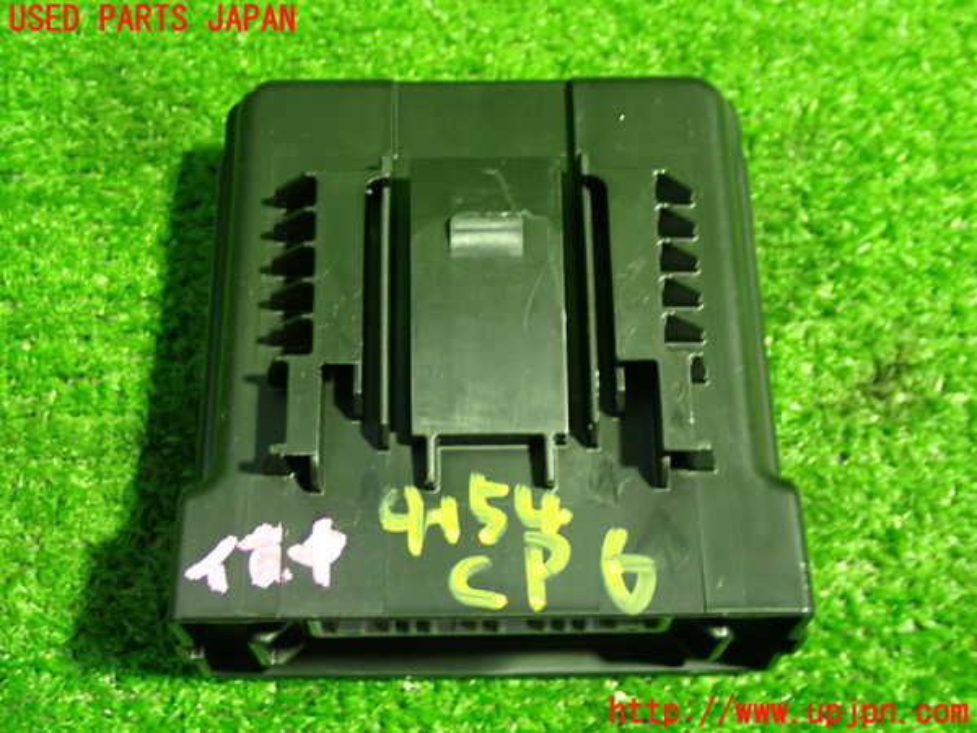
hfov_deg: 35.5
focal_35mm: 54
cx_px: 488
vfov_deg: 27.0
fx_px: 1524
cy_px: 366
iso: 800
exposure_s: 1/13
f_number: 3.3
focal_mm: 9.65
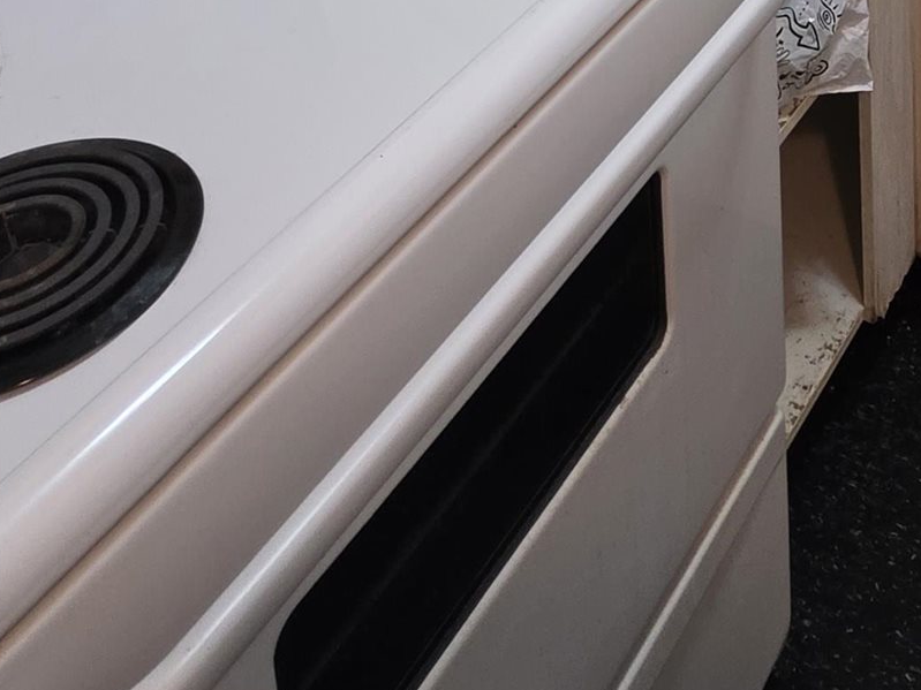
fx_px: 1330
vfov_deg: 20.2
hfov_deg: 36.3
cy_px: -574
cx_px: 794
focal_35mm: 50
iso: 200
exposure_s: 1/120
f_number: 1.9
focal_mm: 2.2
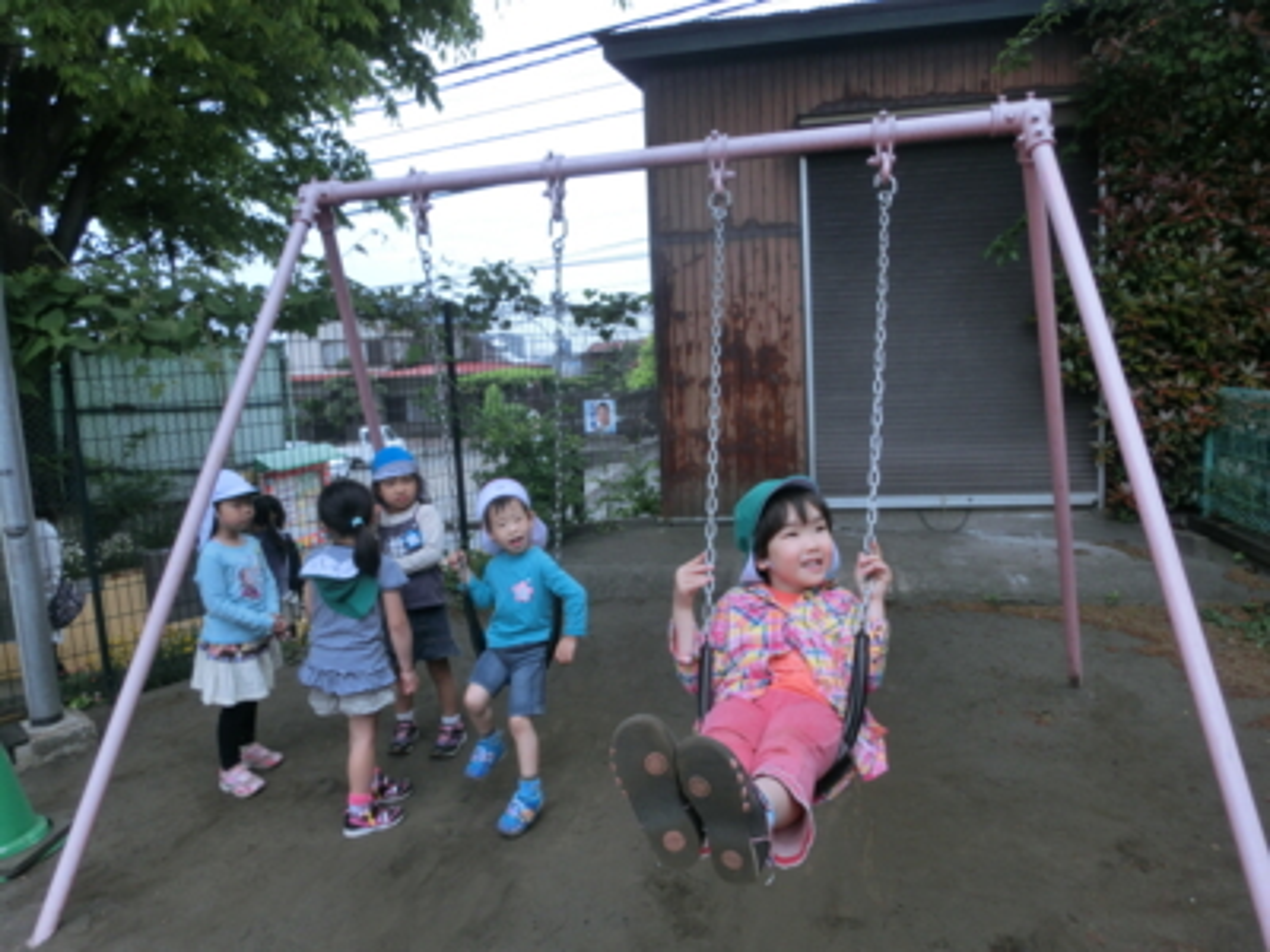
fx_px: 881
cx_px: 635
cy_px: 476
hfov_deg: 71.6
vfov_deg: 56.8
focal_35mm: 24
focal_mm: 4.24
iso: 80
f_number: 3
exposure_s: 1/500
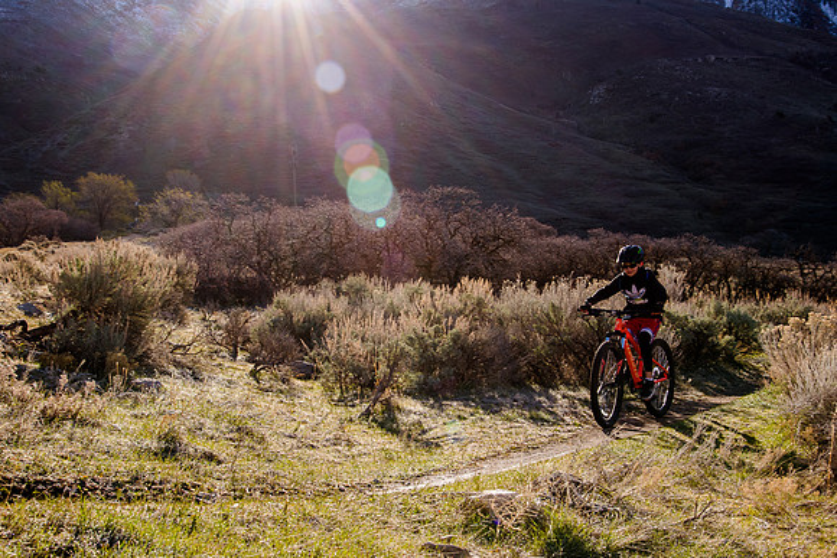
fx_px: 1067
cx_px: 407
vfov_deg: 29.3
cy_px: 320
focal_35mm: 46
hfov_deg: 42.8
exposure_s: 1/320
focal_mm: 40
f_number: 10
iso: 250
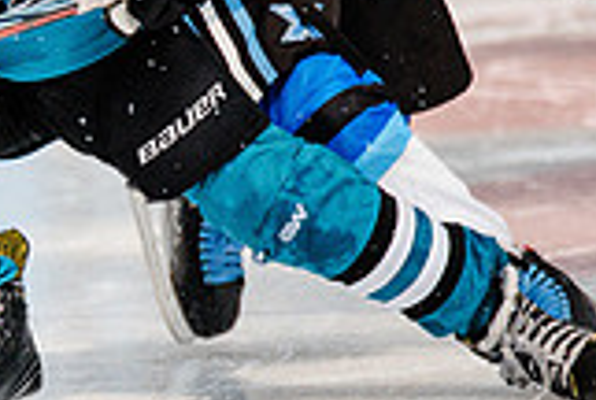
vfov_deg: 1.1
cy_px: 256
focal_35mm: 1300
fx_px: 21562
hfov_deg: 1.6
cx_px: -155
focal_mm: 300
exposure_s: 1/3200
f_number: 3.2
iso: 1250
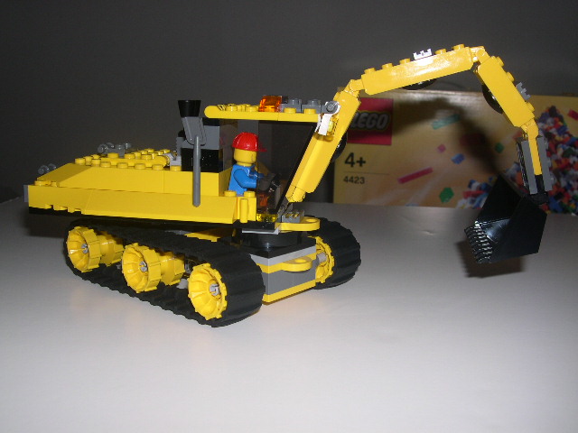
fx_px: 635
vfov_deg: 37.7
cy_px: 216
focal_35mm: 38
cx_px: 289
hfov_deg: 49.0
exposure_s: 1/60
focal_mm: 8
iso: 100
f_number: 7.6
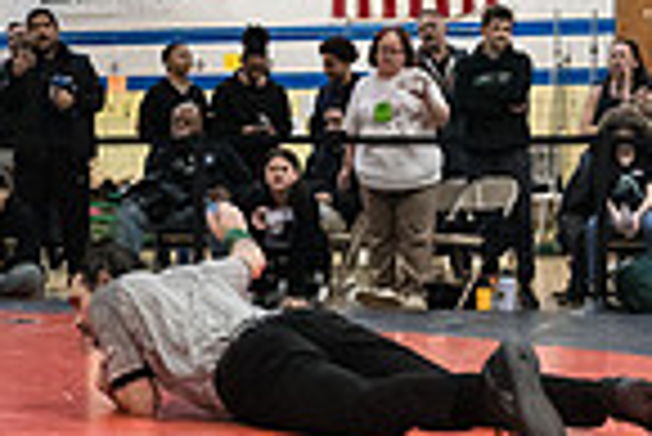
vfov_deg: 11.8
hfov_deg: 17.4
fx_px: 2103
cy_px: 272
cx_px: 103
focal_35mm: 116
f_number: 3.2
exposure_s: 1/500
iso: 8000
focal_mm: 29
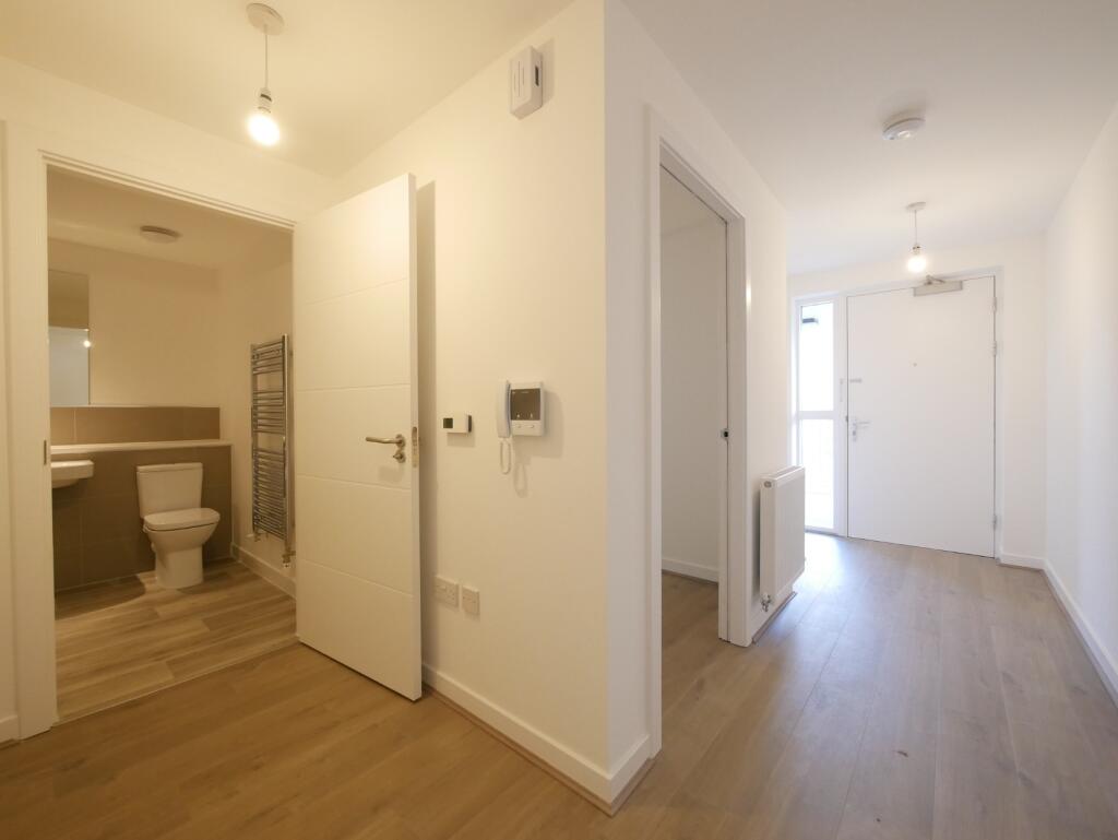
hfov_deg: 102.0
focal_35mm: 14
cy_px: 420
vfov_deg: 85.7
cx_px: 559
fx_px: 452
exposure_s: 1/60
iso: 1250
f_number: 4
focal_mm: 7
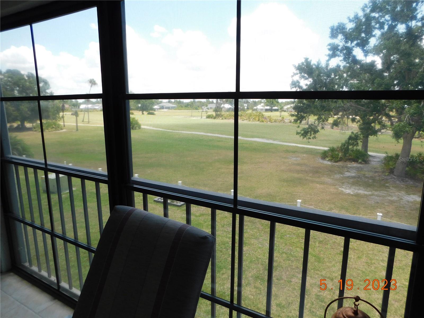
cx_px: 212
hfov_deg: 73.9
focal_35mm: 23
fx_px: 282
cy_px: 159
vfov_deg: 58.9
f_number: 3
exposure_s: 1/400
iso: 125
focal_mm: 4
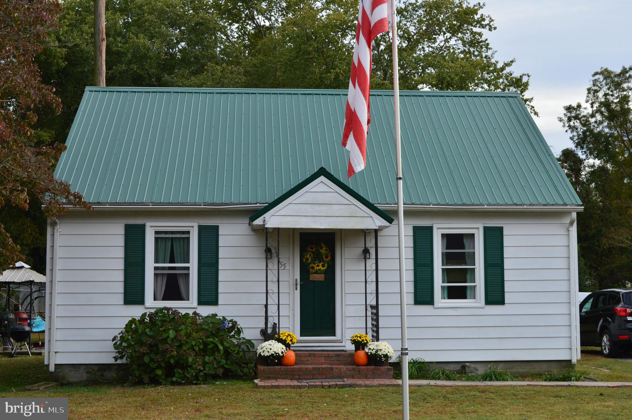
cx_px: 316
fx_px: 947
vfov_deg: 25.0
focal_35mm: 54
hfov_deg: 36.9
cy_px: 210
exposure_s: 1/320
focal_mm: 36
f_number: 10
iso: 400
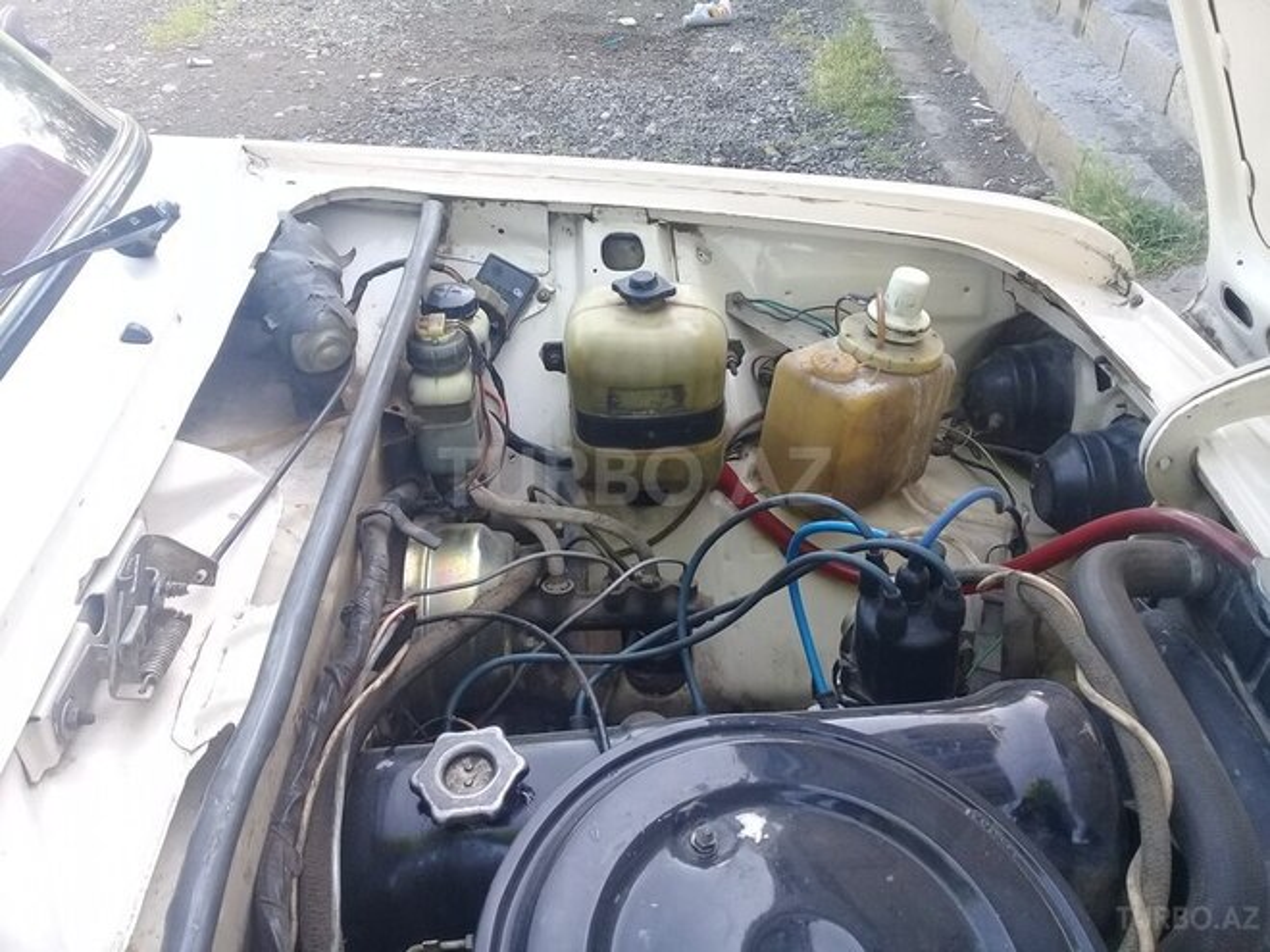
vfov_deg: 45.4
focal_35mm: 31
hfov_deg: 58.4
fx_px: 1137
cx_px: 635
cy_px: 476
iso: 64
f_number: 2.2
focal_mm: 3.3
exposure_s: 1/100
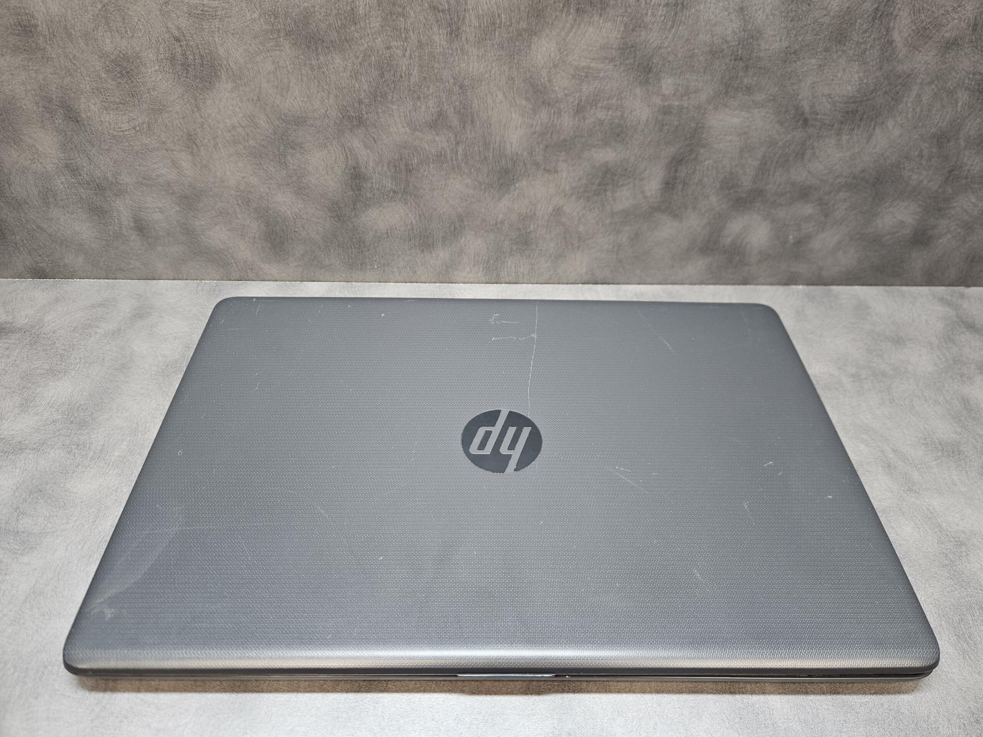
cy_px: 368
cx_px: 492
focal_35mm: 23
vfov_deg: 58.9
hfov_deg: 73.9
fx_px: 653
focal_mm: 5.4
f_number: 1.8
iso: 200
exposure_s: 1/100
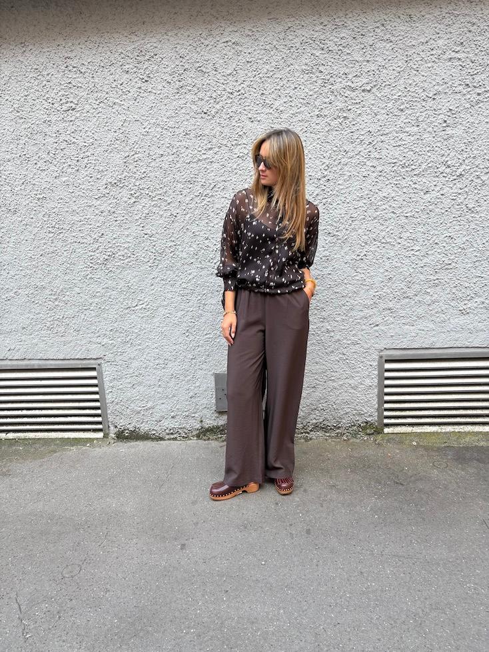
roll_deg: +2.4
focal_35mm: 26
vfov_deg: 67.3
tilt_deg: -14.4
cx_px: 244
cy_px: 326
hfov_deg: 53.1
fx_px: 490
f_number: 1.6
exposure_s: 1/121
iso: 40
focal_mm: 5.96
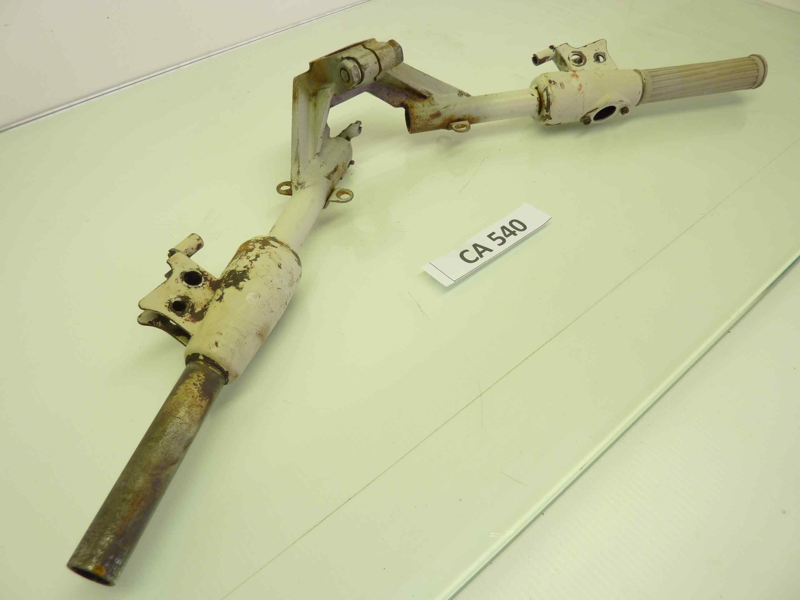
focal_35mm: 25
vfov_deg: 54.9
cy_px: 300
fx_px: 578
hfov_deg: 69.4
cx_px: 400
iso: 80
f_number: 3.3
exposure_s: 1/40
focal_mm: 4.1
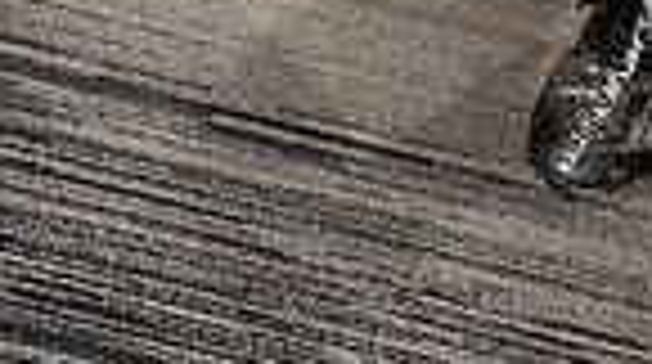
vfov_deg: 6.9
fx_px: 2813
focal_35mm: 163
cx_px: 490
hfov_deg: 13.2
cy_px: -602
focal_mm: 50
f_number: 5.6
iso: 100
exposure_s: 1/250
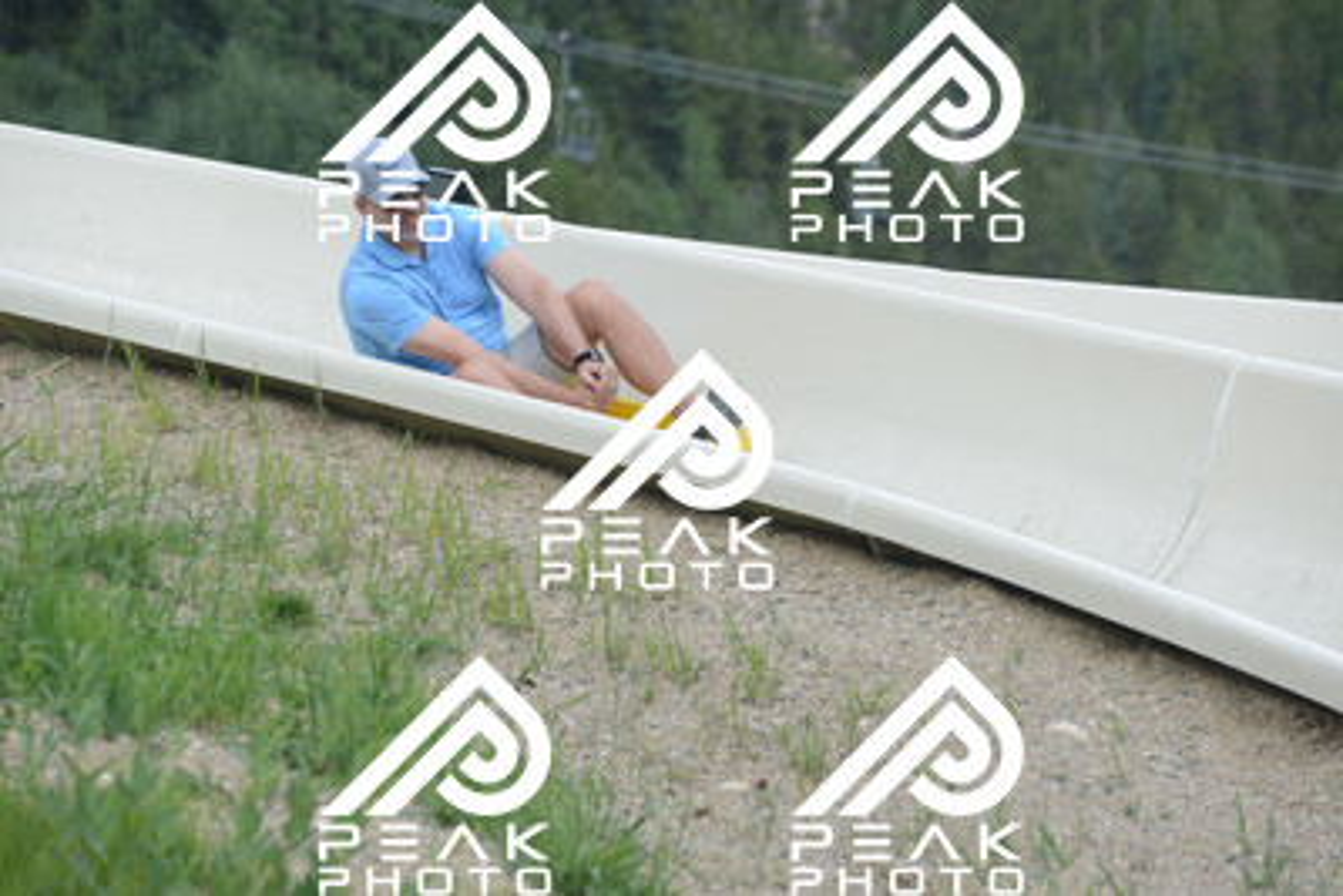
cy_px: 448
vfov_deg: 7.0
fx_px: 7277
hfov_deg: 10.5
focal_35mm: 195
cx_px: 672
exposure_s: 1/640
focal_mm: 195
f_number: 6.3
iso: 560
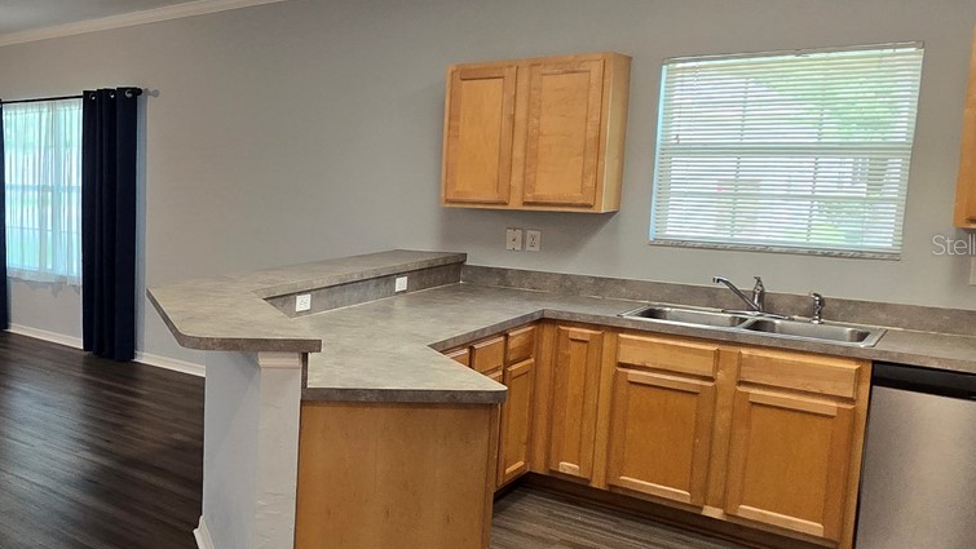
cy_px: 244
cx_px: 19
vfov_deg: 38.9
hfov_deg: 52.4
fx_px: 777
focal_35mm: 30
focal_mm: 2.2
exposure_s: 1/60
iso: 160
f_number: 2.2
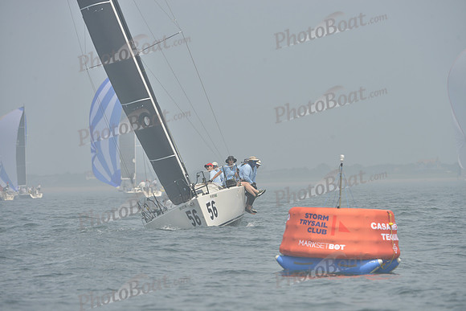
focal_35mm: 220
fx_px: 2848
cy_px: 156
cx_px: 233
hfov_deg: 9.4
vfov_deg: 6.2
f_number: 8
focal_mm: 220
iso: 280
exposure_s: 1/1000
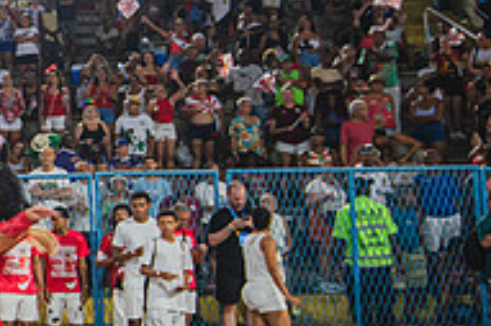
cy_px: 168
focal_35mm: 79
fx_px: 1077
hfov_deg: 21.5
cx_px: -247
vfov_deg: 17.2
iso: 1600
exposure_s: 1/320
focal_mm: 26
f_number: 4
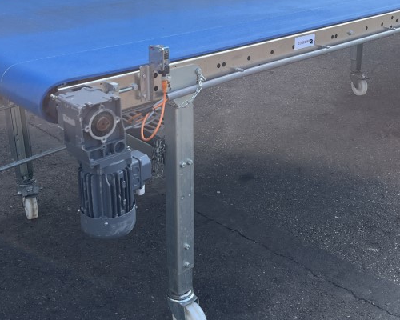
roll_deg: -4.1
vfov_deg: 28.9
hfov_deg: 35.7
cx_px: 260
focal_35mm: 52
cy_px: 96
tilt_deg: -20.3
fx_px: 616
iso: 50
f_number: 1.6
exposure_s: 1/1000
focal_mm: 5.1
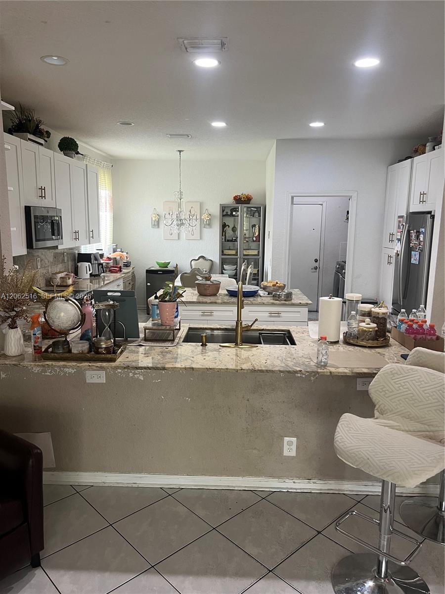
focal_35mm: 26
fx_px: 446
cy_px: 297
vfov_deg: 67.3
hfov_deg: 53.1
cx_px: 222
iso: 160
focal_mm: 5.7
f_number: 1.5
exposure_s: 1/60
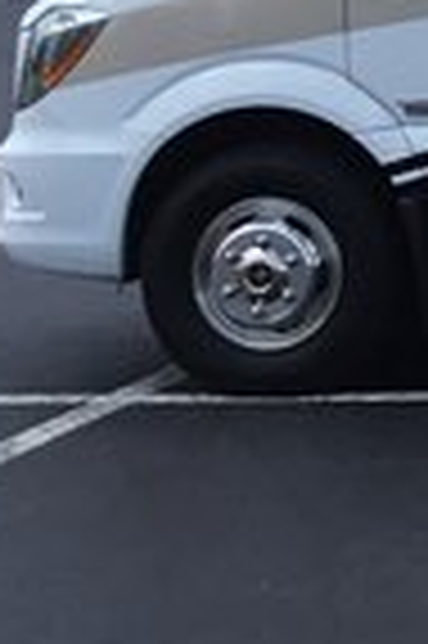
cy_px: -261
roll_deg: -0.2
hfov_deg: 6.8
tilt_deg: +1.6
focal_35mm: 181
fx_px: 3235
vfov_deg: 11.0
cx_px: 1289
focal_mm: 3.3
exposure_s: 1/1335
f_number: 2.4
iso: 25
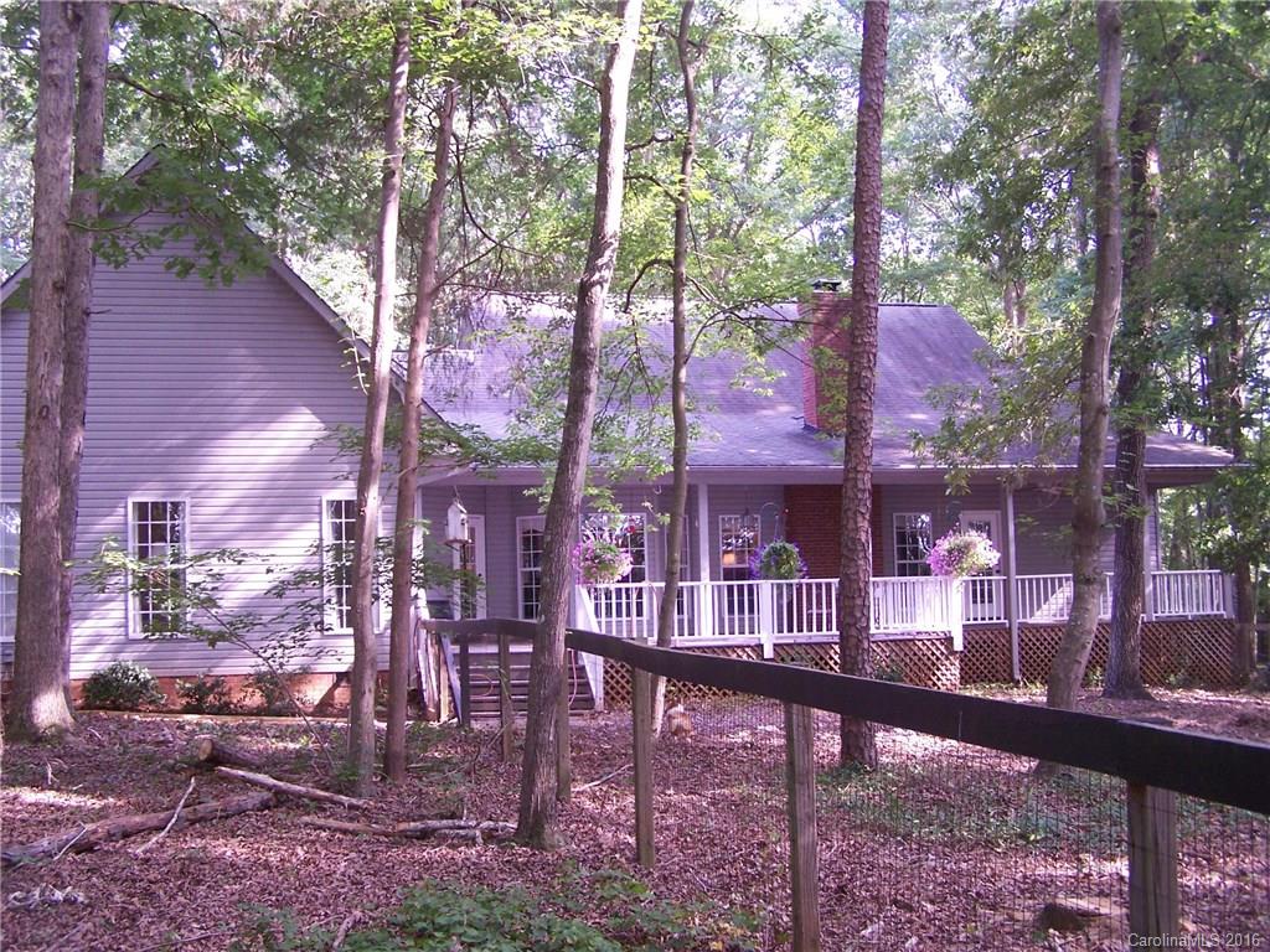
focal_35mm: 38
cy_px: 476
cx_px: 635
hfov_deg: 49.0
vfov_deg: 37.7
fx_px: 1394
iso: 140
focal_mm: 6.3
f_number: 2.8
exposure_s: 1/60
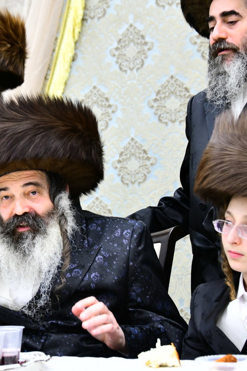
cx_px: 34
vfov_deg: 16.5
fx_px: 1277
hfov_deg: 11.0
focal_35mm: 124
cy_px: 186
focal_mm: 82
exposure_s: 1/200
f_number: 5.6
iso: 3200
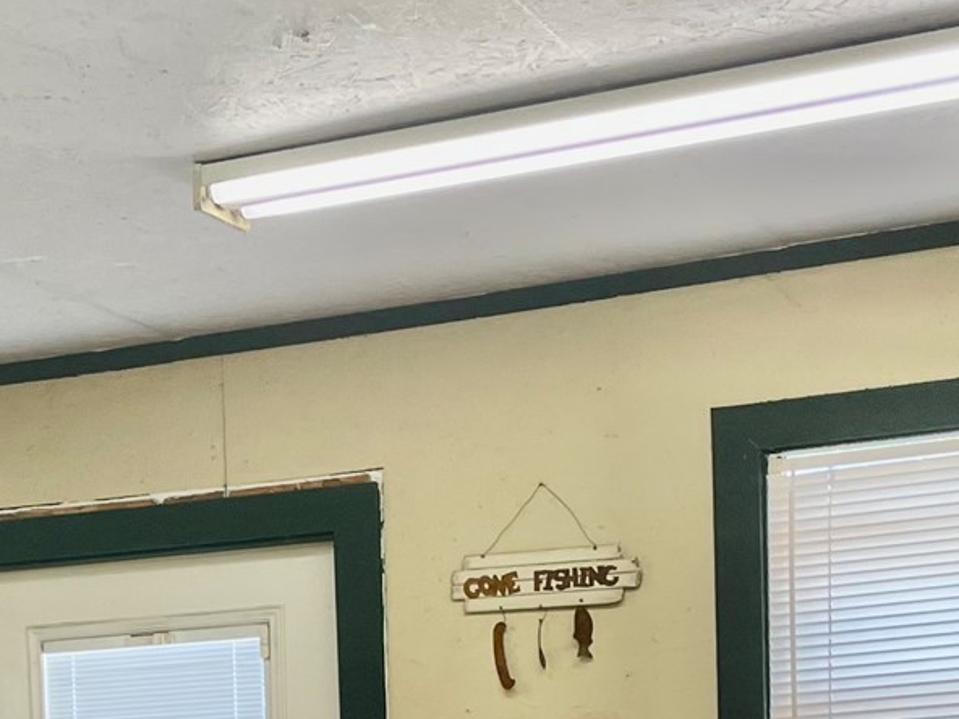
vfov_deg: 15.7
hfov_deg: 21.1
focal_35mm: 90
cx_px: 39
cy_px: 910
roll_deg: +1.7
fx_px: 2493
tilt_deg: -3.3
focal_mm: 4.2
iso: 64
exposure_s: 1/60
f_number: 1.6
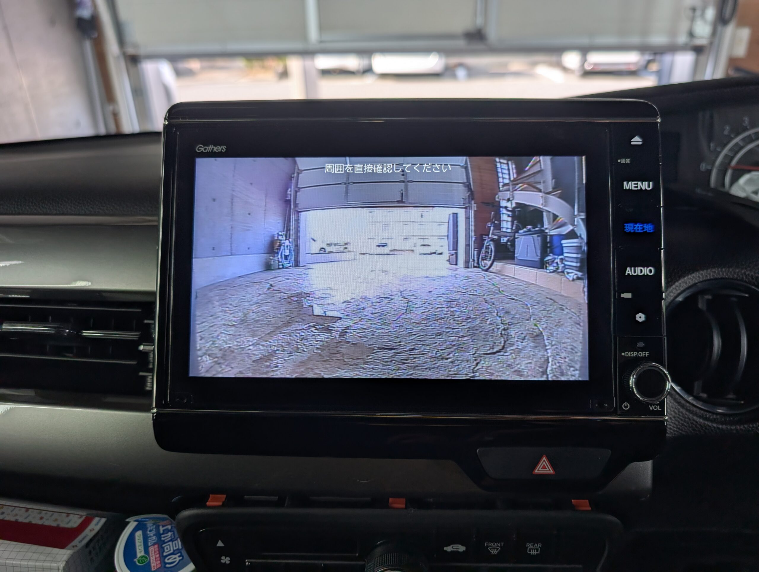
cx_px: 380
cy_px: 286
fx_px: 527
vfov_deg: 56.9
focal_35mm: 24
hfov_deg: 71.5
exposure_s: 1/120
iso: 22
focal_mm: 6.9
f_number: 1.68
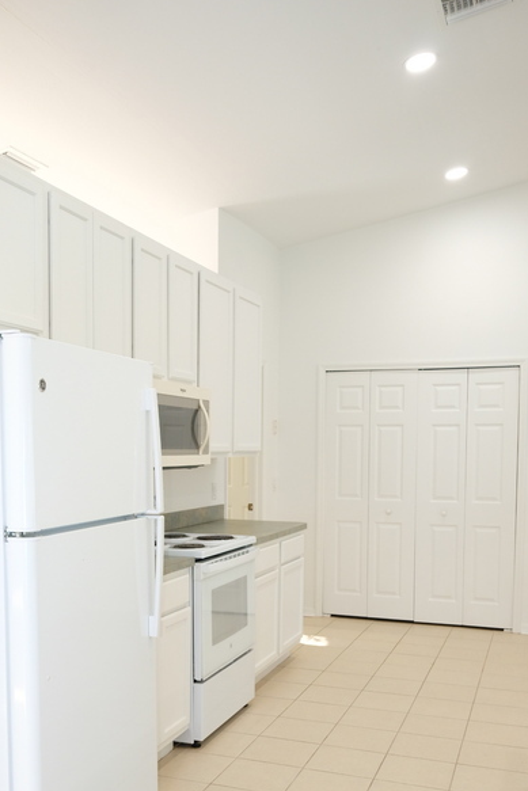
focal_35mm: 36
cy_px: 499
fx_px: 791
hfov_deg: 36.9
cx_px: 236
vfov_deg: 52.5
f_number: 4
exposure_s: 1/60
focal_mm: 18.4
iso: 640
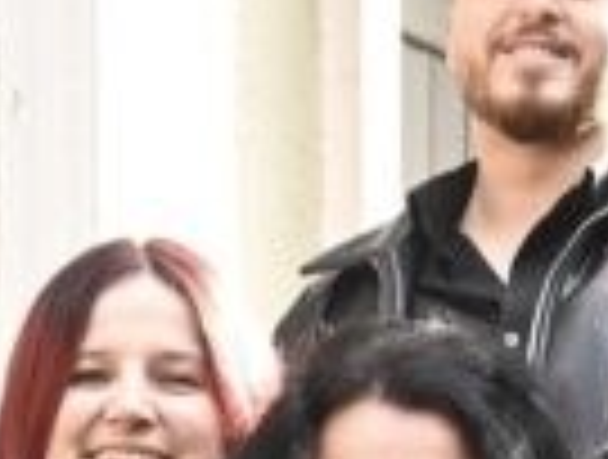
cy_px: 1267
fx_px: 5002
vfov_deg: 5.0
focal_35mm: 284
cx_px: 216
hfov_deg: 7.0
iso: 3200
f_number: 9
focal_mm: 40
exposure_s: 1/320
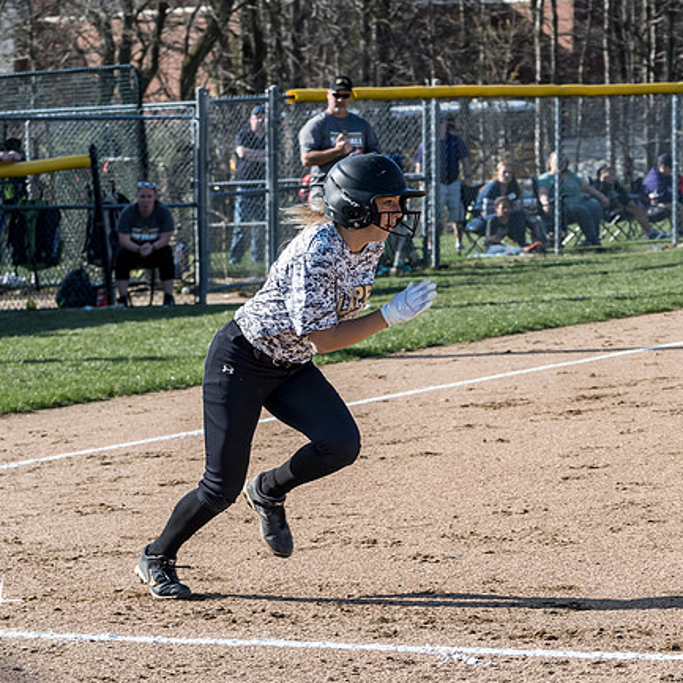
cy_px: 342
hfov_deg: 10.1
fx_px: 3862
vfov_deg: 10.1
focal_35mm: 173
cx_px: 256
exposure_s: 1/1000
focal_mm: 73
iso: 400
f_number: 5
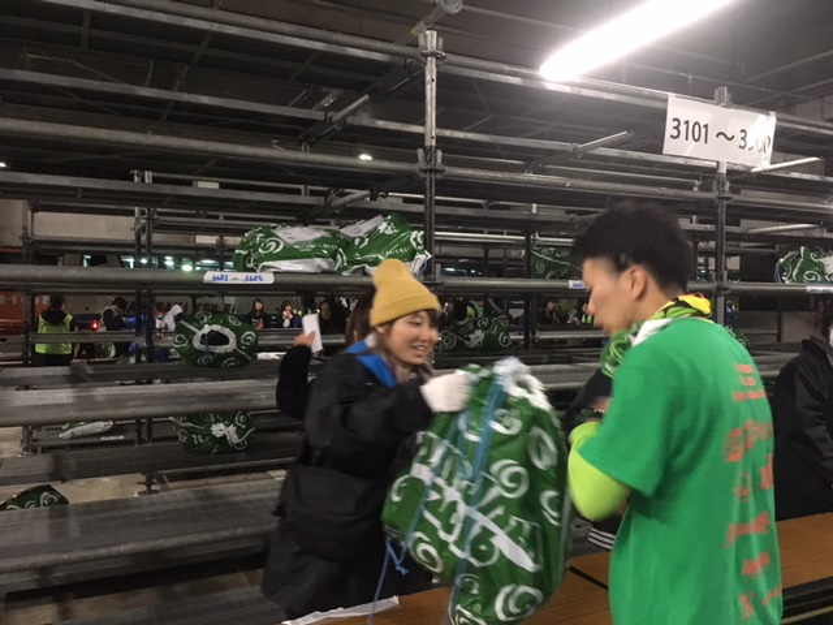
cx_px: 416
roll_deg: +0.5
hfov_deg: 61.7
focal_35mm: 29
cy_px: 312
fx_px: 698
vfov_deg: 48.2
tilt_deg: -1.6
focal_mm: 4.15
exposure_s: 1/15
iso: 320
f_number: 2.2
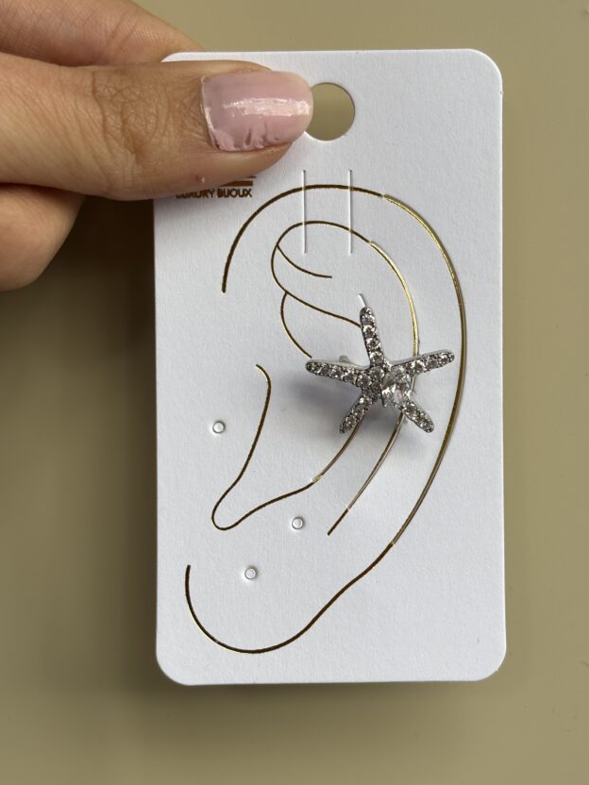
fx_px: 1452
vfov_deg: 30.3
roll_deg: -0.9
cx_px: 326
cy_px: 364
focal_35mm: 64
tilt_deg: -5.7
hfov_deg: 22.9
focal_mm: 5.96
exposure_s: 1/340
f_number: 1.6
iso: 32
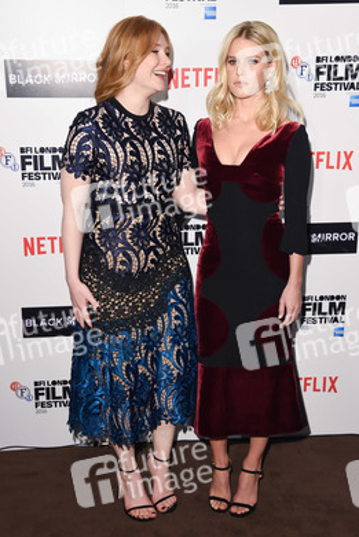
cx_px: 182
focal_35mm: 45
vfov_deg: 43.6
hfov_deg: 29.9
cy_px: 269
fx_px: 672
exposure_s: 1/320
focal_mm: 44
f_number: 5.6
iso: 640
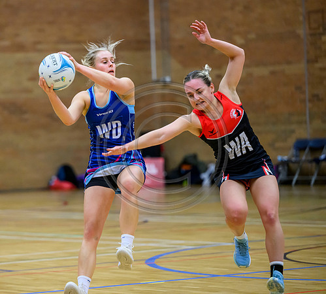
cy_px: 143
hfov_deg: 9.9
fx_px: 1887
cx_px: 100
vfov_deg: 8.9
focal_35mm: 186
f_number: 2.8
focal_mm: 150
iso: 5000
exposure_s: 1/1000
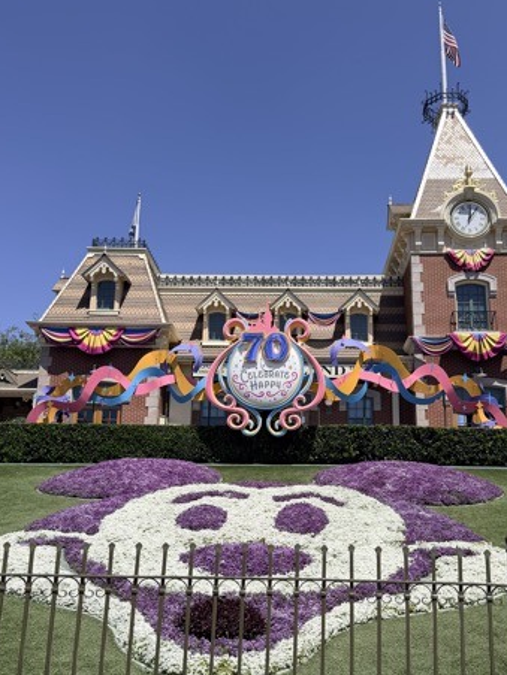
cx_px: 281
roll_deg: -0.5
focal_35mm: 34
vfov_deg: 53.9
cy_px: 366
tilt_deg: +15.0
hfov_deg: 41.7
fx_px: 664
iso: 100
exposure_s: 1/6711
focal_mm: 6.76
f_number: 1.78
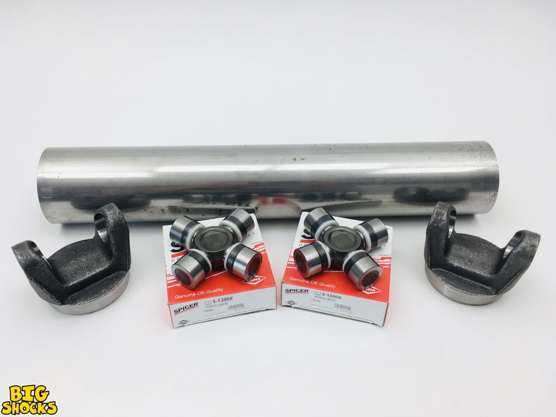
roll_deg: -1.0
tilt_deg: -41.6
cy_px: 208
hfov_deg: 61.6
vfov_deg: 48.2
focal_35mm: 29
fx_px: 466
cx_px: 278
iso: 25
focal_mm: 4.15
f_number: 2.2
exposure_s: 1/120
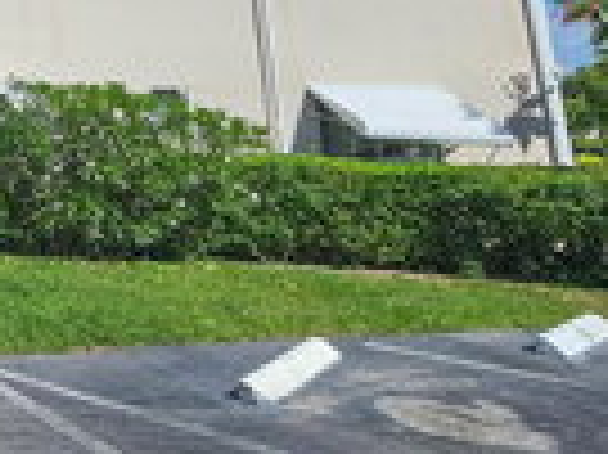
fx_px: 719
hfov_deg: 29.5
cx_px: -286
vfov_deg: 32.0
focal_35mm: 41
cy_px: -13
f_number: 2.2
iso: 50
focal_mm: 2.2
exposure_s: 1/3390
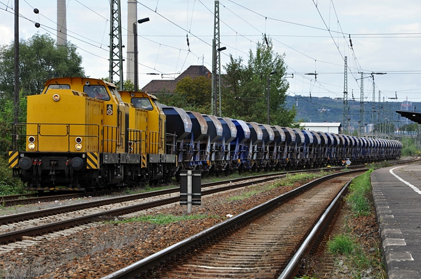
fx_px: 2090
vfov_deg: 7.6
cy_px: 147
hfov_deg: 11.5
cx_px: 202
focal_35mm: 179
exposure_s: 1/125
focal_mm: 110
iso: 200
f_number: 13
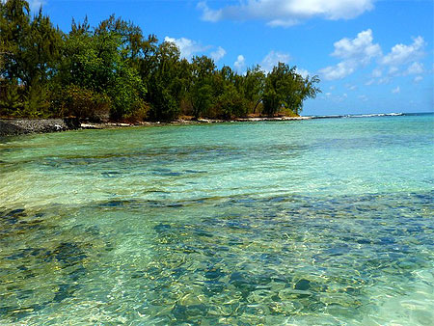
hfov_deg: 49.0
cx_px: 217
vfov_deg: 37.8
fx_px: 477
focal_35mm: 38
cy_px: 163
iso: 80
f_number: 5.6
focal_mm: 4.4
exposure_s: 1/500
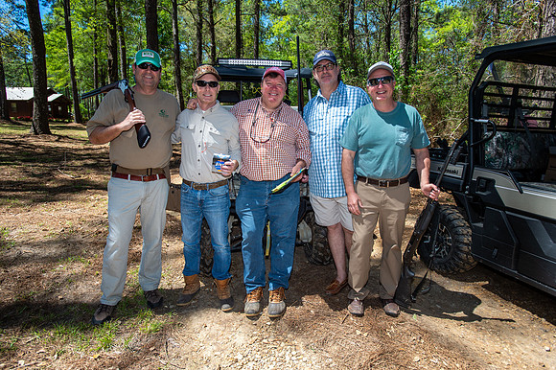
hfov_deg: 78.6
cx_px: 278
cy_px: 185
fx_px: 340
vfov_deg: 57.2
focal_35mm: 22
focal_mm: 22
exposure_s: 1/250
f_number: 5
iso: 100
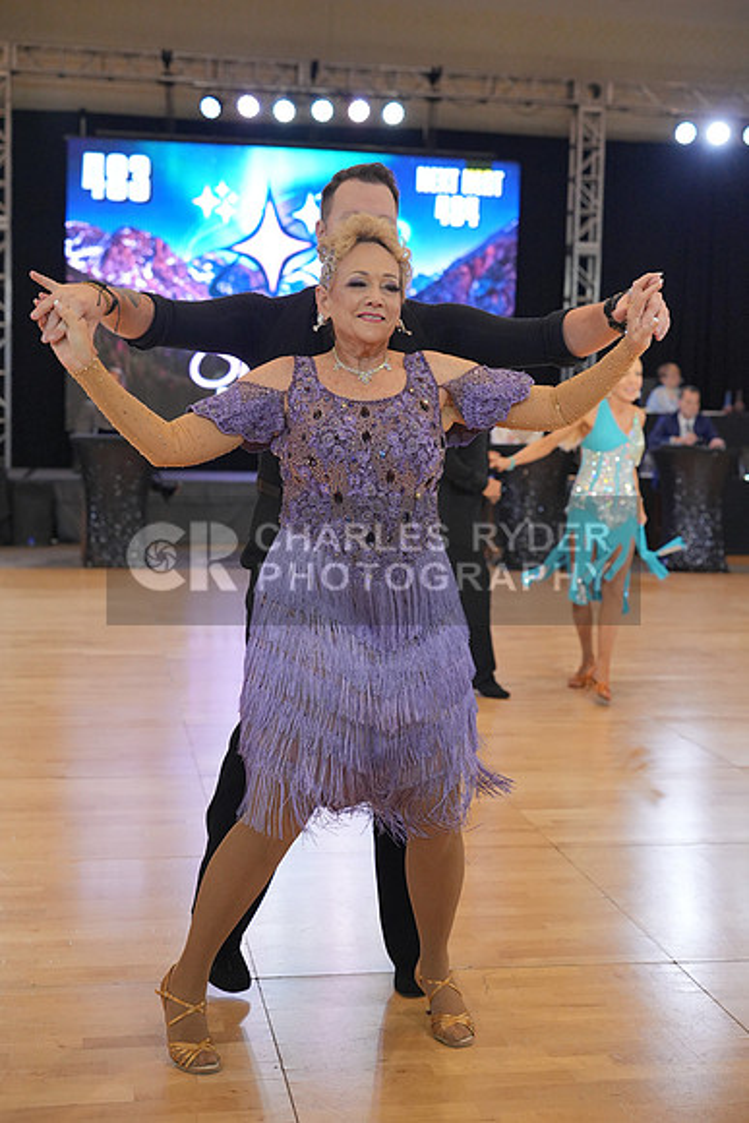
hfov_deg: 27.0
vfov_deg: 39.6
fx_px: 1559
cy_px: 562
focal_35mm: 50
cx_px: 374
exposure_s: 1/500
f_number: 3.5
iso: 3200
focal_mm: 50
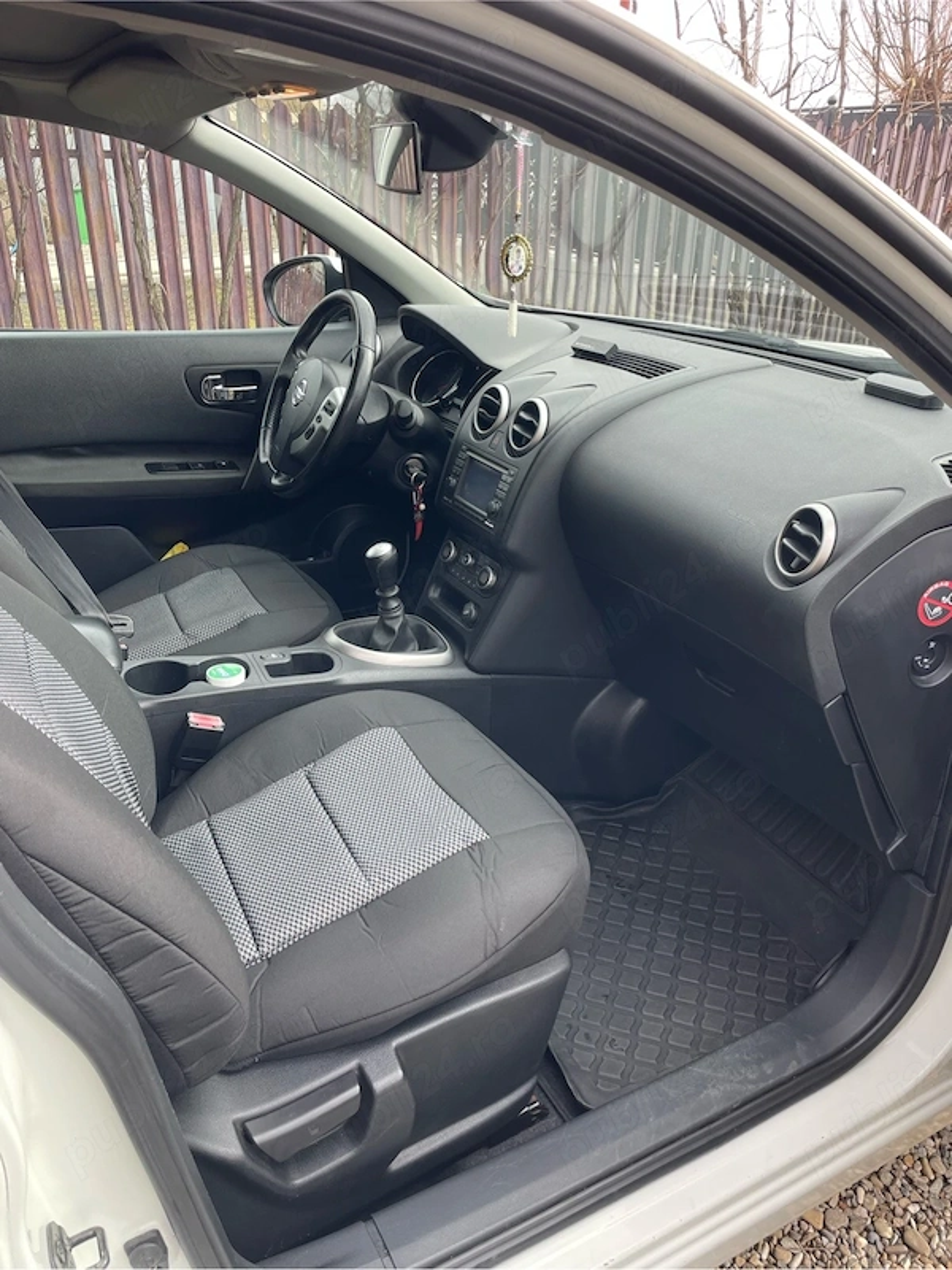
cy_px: 635
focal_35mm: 26
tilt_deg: -24.9
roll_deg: -1.7
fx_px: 953
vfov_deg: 67.3
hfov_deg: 53.1
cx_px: 476
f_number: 1.6
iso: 32
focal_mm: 4.2
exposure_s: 1/123
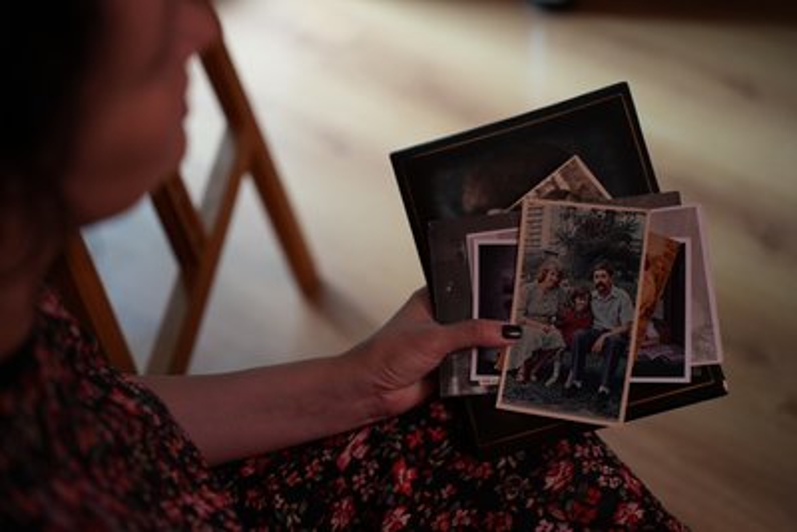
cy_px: 266
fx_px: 1661
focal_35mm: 75
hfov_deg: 27.0
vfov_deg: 18.2
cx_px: 398
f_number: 2.8
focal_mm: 75
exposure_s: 1/100
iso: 2000
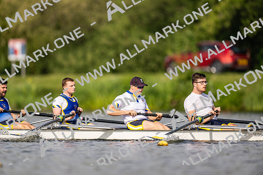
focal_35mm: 600
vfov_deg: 2.3
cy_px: 88
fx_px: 4384
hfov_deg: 3.4
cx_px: 132
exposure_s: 1/2500
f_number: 4
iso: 250
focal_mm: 600
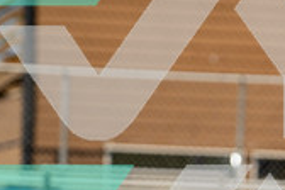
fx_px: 1916
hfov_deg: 8.4
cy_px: 255
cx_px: 388
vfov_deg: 5.6
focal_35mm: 242
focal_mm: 70
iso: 100
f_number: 4
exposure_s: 1/1250
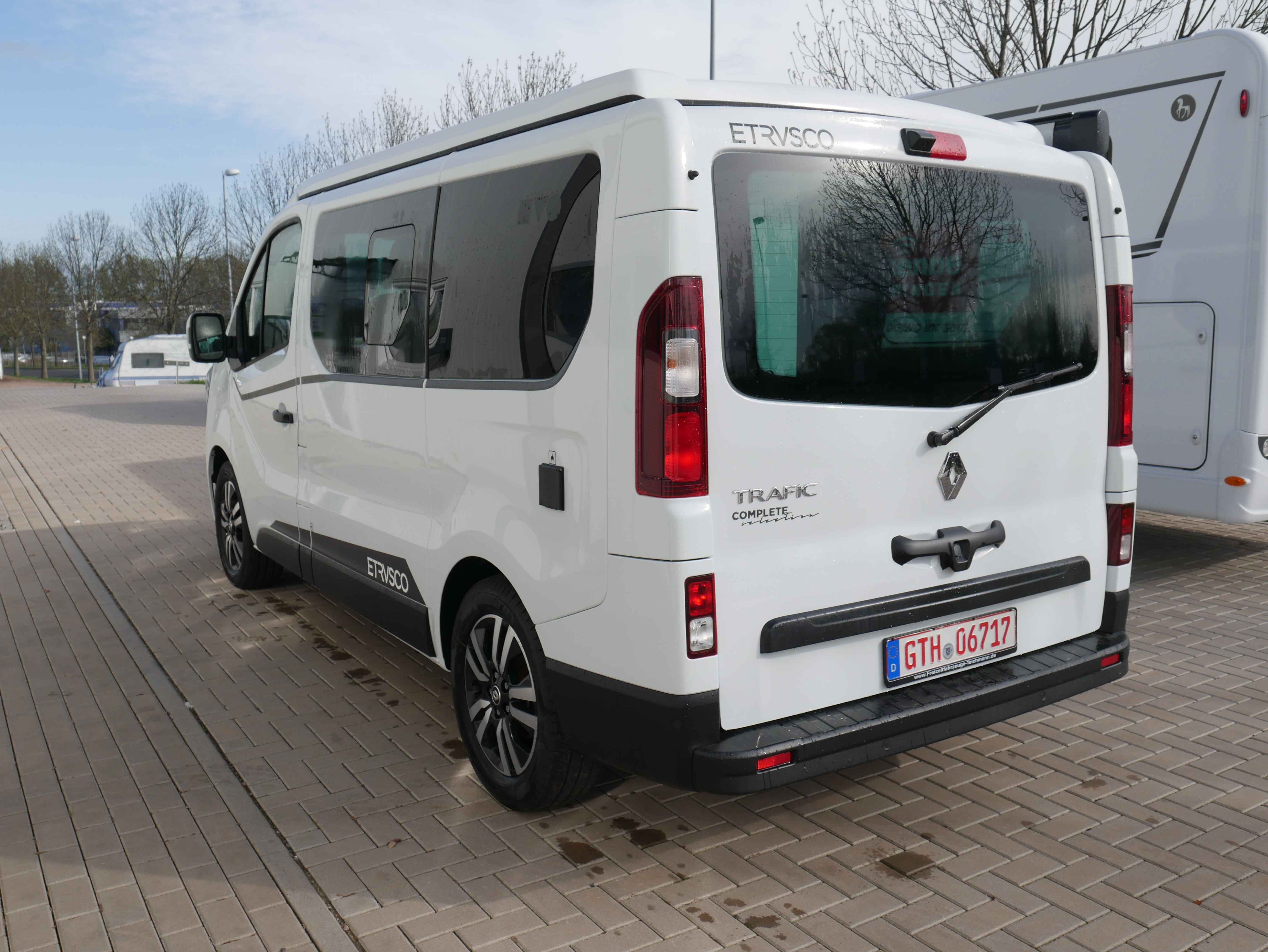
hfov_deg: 59.9
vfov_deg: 46.8
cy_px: 476
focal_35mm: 30
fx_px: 1099
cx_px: 634
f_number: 7.1
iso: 200
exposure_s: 1/400
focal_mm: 15
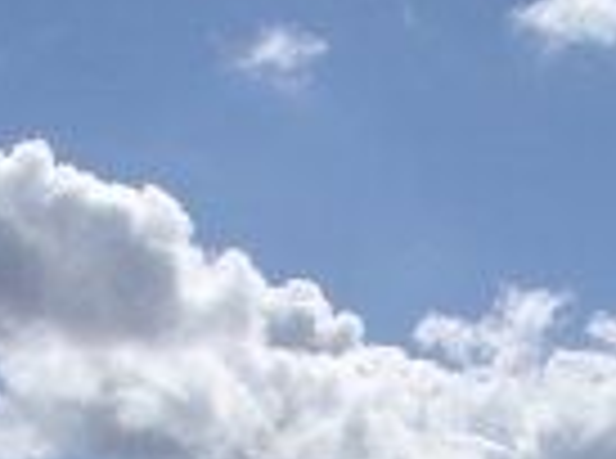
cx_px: 189
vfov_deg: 8.4
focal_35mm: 164
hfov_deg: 12.1
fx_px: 2911
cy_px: 990
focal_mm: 5.8
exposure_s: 1/1600
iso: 50
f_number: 4.3
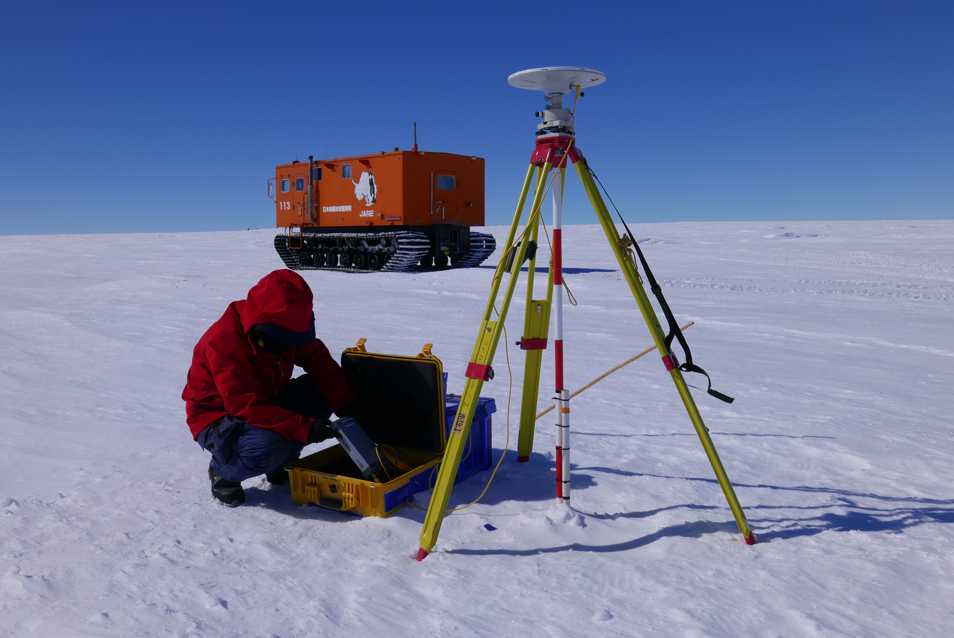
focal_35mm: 32
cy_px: 319
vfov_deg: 41.2
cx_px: 477
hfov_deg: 58.7
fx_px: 849
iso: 250
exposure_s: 1/2000
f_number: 8
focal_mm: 14.4
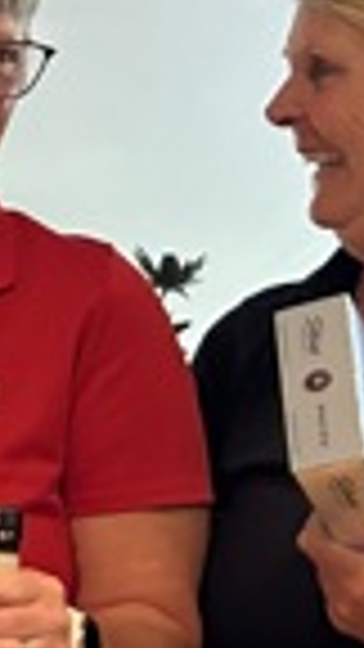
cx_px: -746
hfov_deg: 6.9
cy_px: 405
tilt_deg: -5.9
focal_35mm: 157
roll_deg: -1.1
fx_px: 2694
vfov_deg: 13.7
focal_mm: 5.7
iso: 200
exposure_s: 1/50
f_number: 1.5
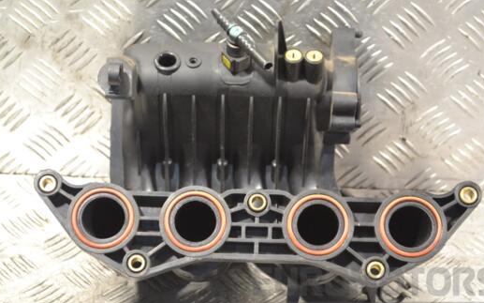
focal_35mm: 98
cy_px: 157
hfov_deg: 21.3
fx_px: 1287
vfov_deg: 13.4
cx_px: 236
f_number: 5.6
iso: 3200
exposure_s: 1/100
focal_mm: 55
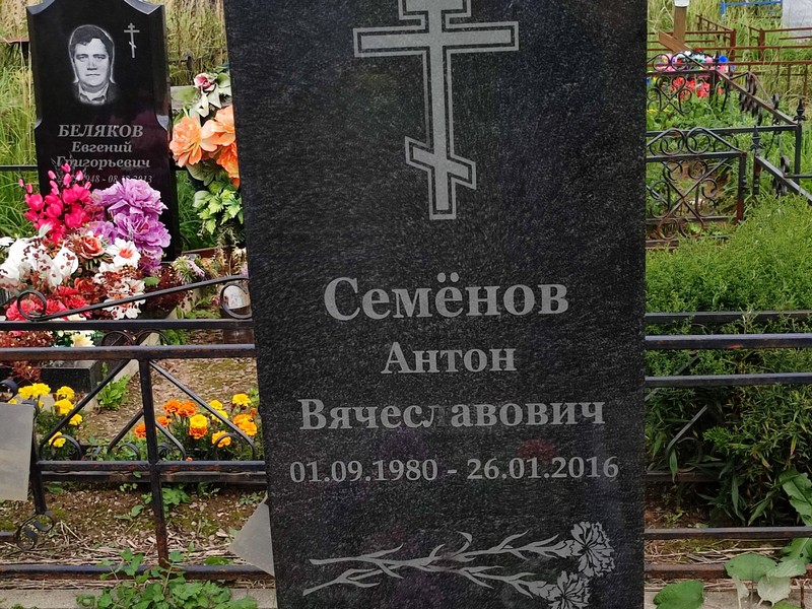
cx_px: 406
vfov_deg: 54.9
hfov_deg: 69.4
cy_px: 304
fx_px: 586
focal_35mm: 25
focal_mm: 6.04
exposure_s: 1/224
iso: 50
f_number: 1.9
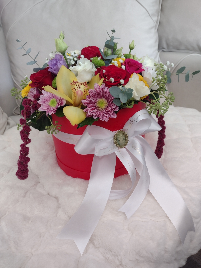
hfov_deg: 51.4
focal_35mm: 27
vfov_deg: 65.3
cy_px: 134
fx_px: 209
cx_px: 100
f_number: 1.7
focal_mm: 4.71
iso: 306
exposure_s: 1/50
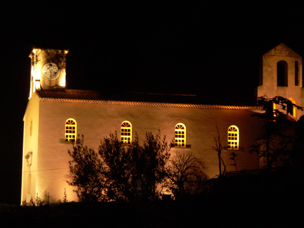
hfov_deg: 11.1
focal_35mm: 178
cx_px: 169
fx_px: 1563
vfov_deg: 8.3
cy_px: 132
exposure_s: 1/4
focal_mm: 25.5
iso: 200
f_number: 2.8
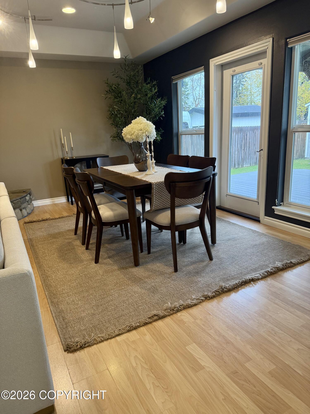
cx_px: 155
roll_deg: +3.0
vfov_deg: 71.6
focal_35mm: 24
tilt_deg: -14.5
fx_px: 287
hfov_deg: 56.8
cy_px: 207
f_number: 1.78
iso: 250
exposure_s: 1/120
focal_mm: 6.76
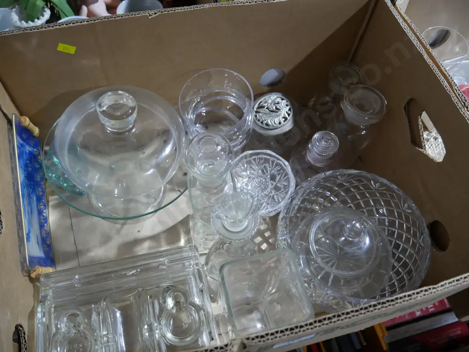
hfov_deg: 63.4
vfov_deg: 49.8
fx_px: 380
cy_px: 176
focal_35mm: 28
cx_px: 234
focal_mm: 14
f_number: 3.5
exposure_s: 1/60
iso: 640
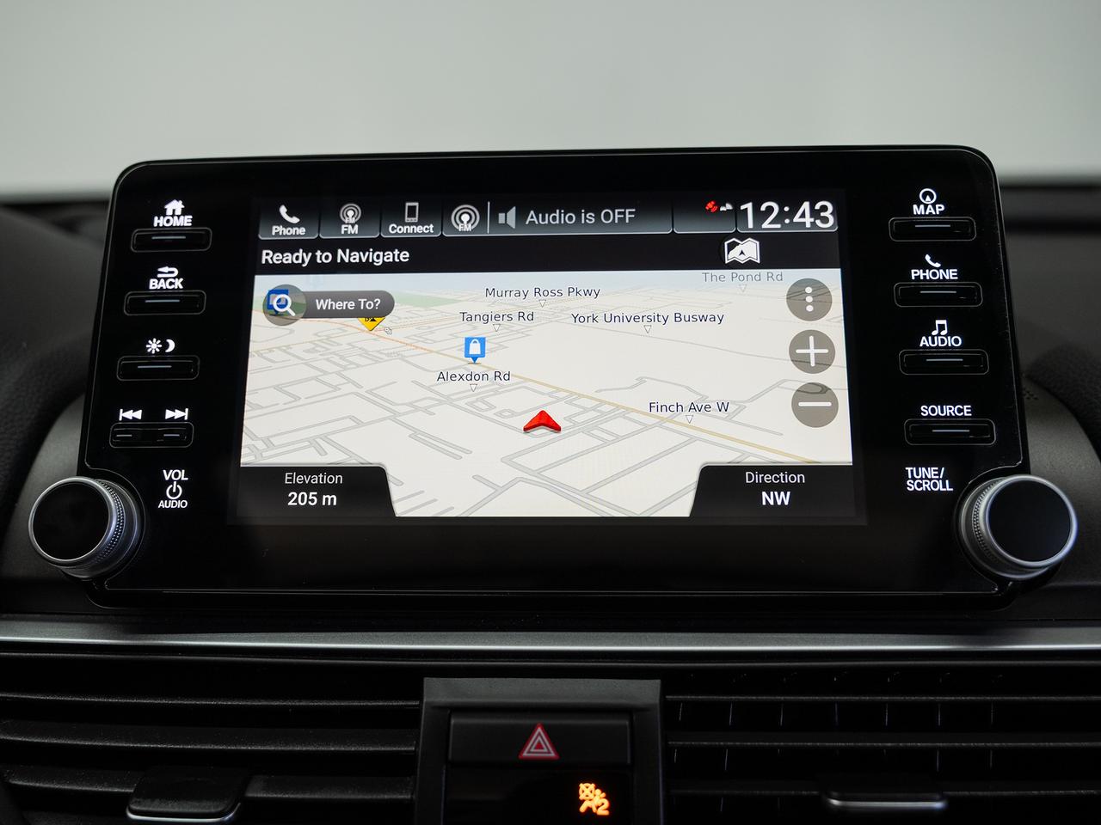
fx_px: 1080
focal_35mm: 34
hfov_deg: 54.0
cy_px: 412
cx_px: 540
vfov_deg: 41.8
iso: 250
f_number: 4
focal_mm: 31.4
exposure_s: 1/50
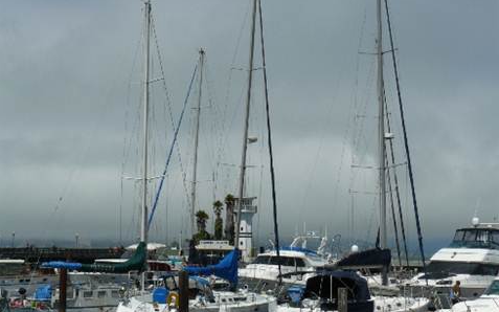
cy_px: 168
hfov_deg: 31.5
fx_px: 884
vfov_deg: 20.0
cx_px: 249
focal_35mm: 65
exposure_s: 1/640
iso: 100
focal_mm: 10.2
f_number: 8
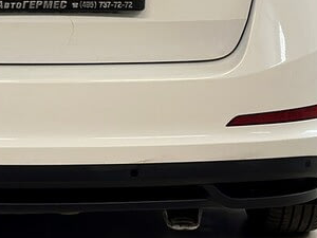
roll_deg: -1.0
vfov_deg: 10.2
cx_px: 21
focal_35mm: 144
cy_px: -38
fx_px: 1319
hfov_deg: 13.6
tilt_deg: -8.1
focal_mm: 6.86
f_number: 1.78
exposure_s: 1/100
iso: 80
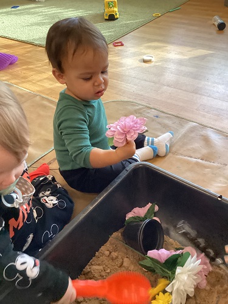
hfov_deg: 45.4
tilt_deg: -40.7
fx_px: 272
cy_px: 152
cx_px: 114
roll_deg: +3.9
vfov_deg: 58.4
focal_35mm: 31
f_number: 2.4
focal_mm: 3.3
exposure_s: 1/60
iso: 320
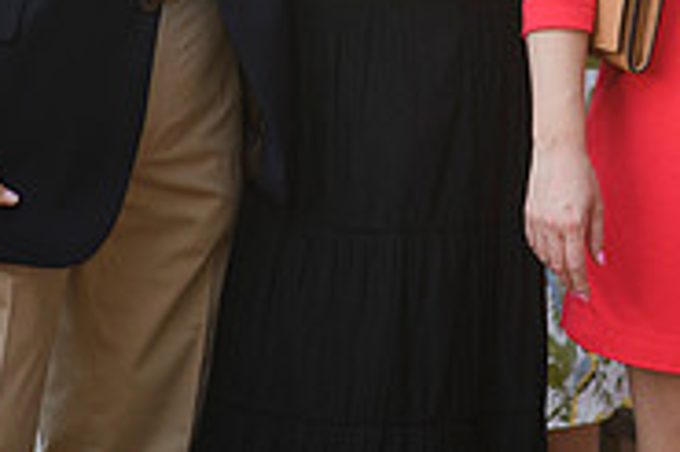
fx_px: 5039
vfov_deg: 5.1
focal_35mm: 267
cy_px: -255
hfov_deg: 7.7
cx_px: 544
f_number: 3.5
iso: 250
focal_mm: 85
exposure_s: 1/125
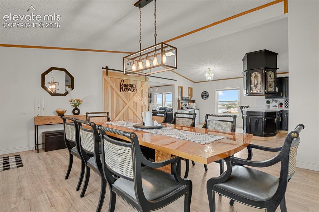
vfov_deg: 70.4
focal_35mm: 17
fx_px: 151
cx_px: 160
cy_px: 106
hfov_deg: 93.3
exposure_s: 1.6
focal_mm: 17
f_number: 8
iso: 250
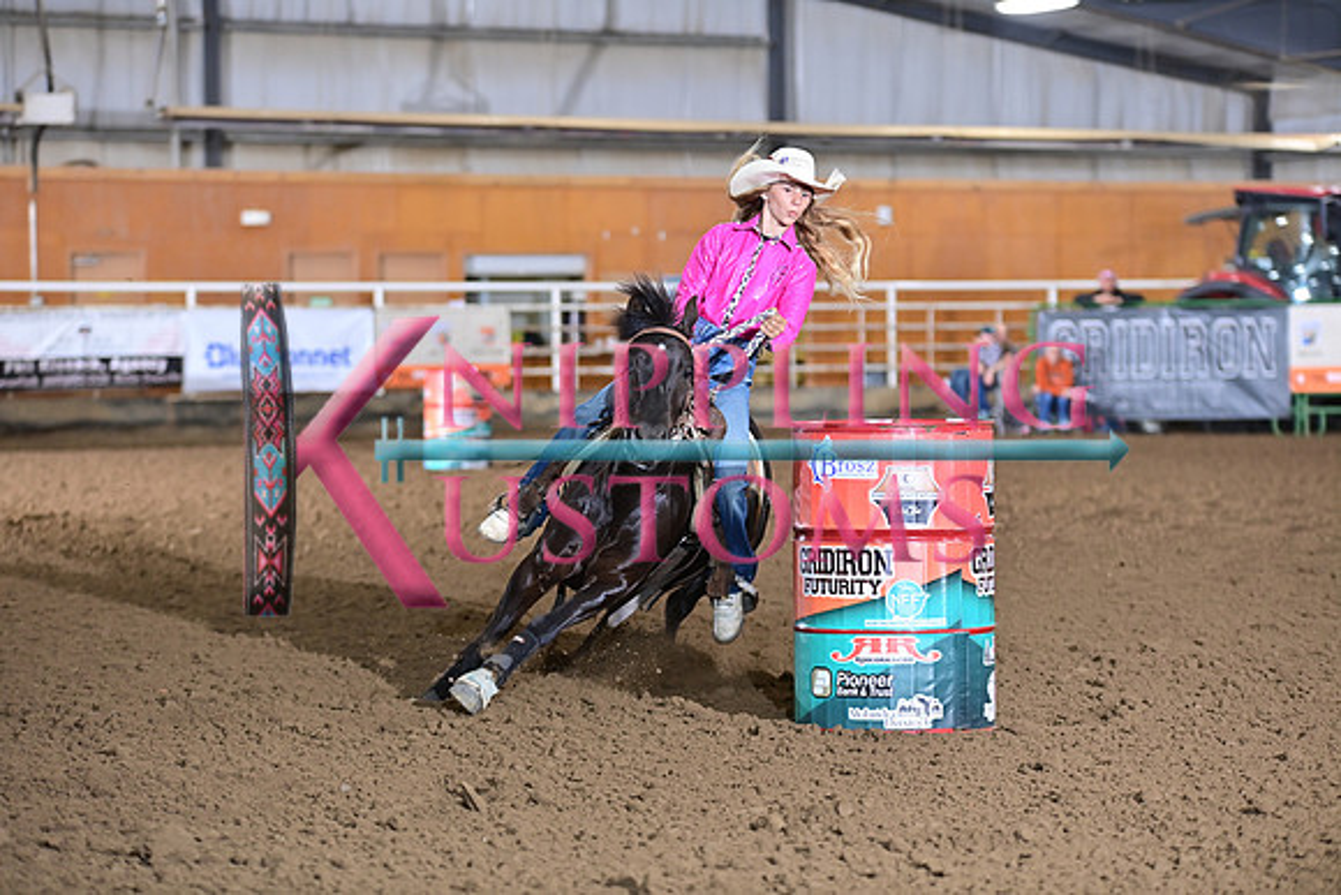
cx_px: 670
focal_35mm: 122
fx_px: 4545
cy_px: 448
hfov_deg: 16.8
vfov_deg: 11.2
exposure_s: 1/250
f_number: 3.2
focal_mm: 122
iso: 1250
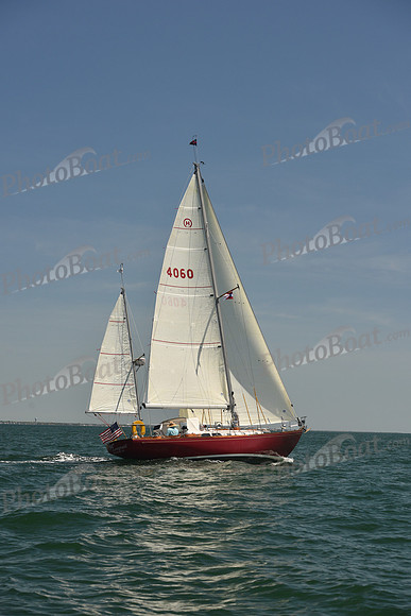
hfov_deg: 19.5
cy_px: 308
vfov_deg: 28.8
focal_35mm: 70
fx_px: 1198
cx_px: 206
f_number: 6.3
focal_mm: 70
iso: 250
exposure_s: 1/800
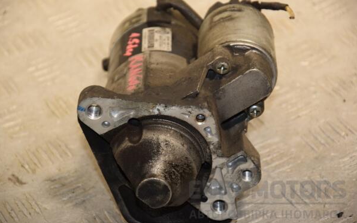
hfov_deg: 13.0
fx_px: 1572
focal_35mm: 162
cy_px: 110
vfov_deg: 8.1
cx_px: 178
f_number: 5.6
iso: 800
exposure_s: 1/200
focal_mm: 105
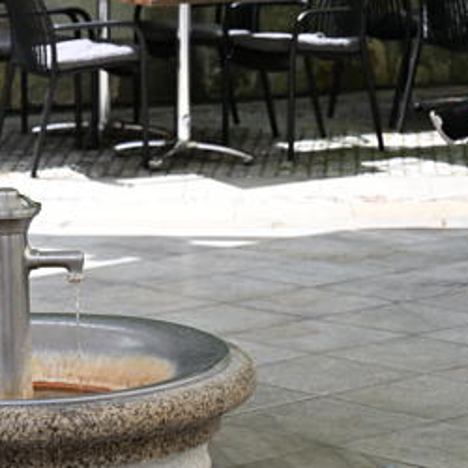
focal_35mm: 164
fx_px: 2509
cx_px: -131
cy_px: 69
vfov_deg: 10.6
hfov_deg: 10.4
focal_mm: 70
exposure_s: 1/4000
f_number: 5
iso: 1250
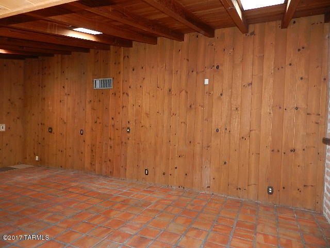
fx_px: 219
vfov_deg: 58.9
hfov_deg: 73.9
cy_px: 124
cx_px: 165
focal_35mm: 23
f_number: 3.4
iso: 220
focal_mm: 4
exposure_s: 1/30
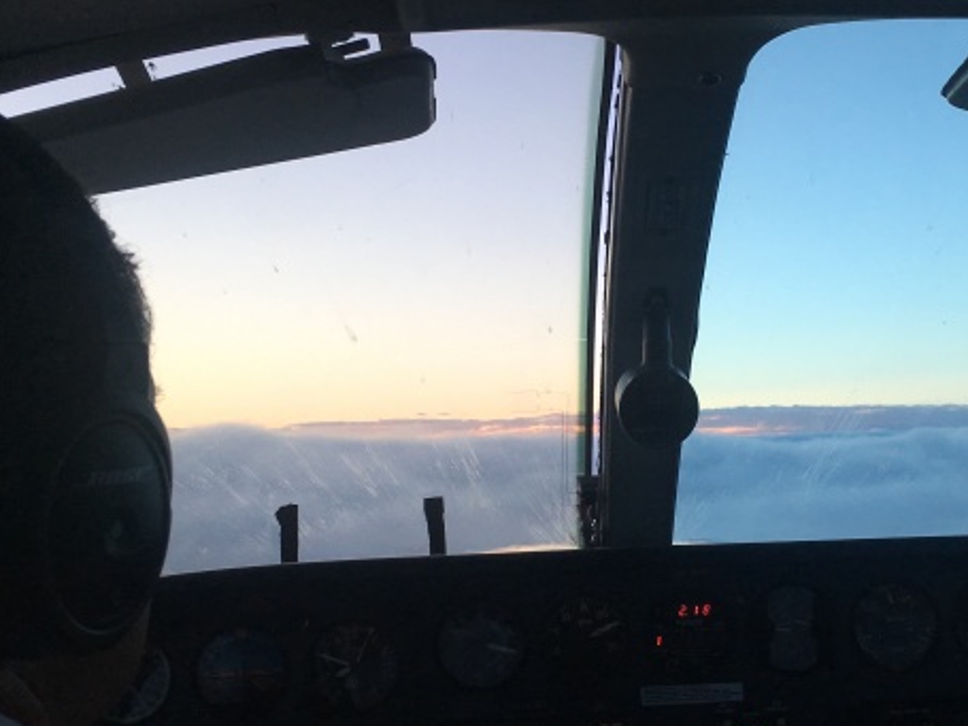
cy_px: 385
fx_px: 1426
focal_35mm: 51
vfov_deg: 28.5
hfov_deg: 37.3
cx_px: 598
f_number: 2.2
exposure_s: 1/250
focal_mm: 4.15
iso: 25
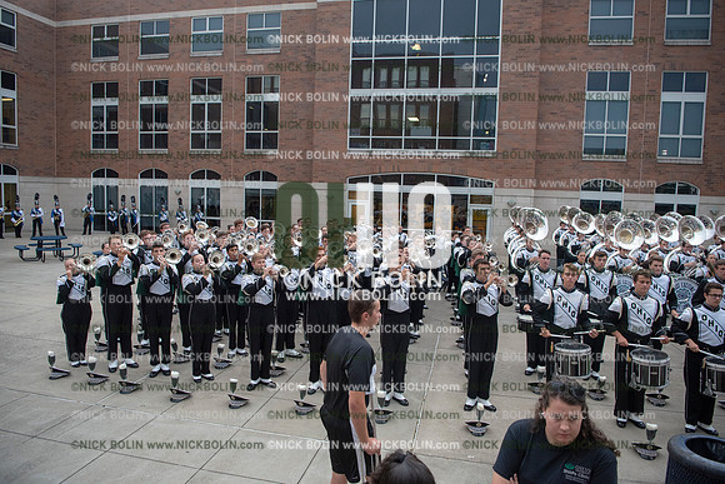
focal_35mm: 24
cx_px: 362
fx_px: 483
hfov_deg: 73.7
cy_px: 242
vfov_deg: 53.2
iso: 1600
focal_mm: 24
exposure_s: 1/800
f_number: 3.5
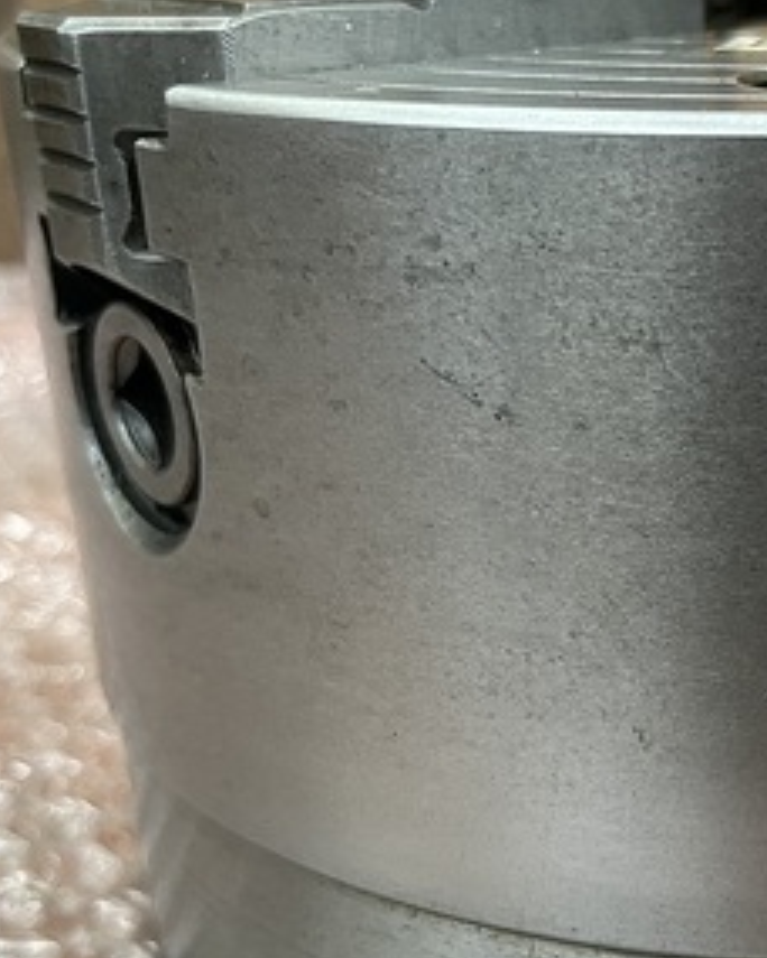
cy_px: 497
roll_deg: +0.8
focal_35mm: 57
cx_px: 814
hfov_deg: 25.0
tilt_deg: -22.2
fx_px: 1617
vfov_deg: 33.0
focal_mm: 5.1
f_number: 1.6
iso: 160
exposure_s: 1/60
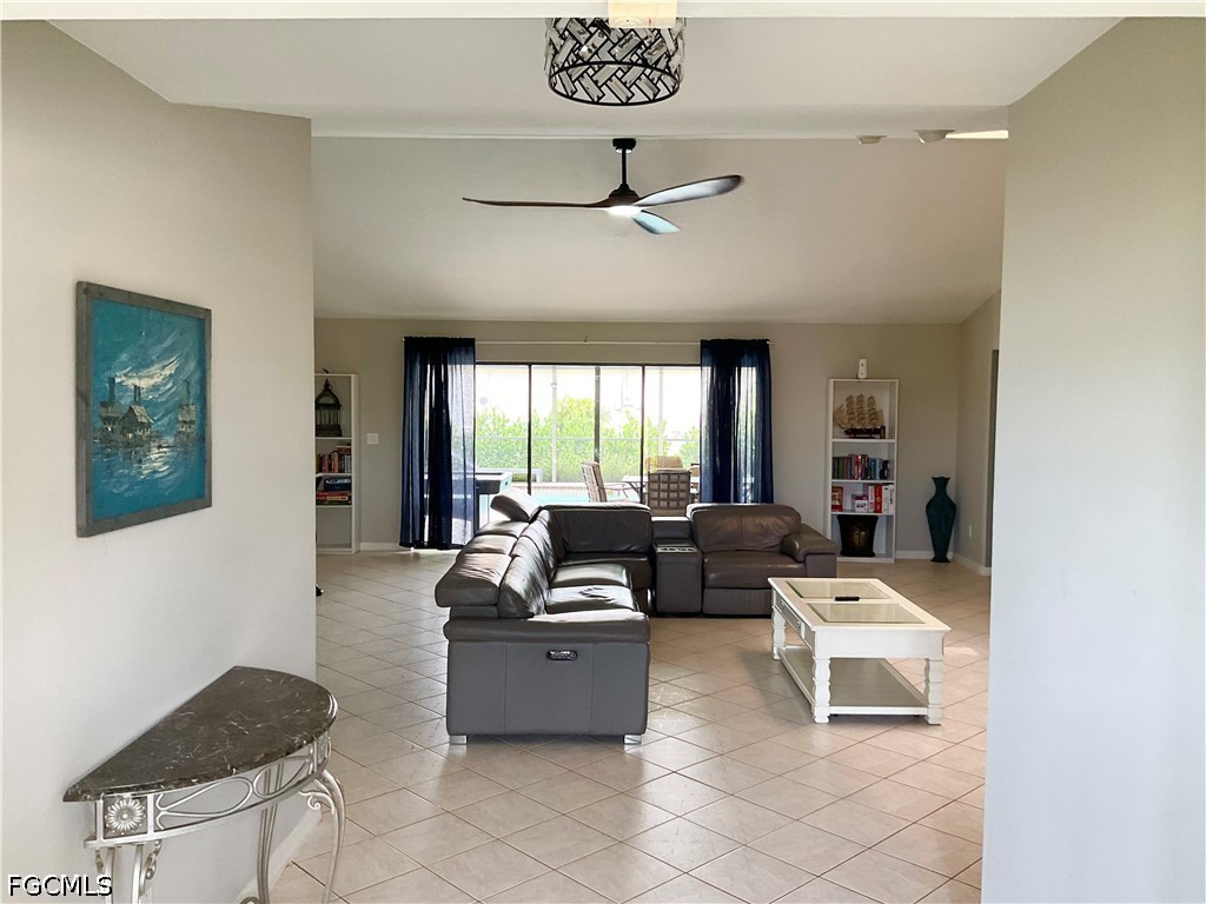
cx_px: 603
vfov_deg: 48.2
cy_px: 452
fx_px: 1010
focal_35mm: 29
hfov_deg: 61.7
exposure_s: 1/59
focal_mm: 3
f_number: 1.8
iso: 100
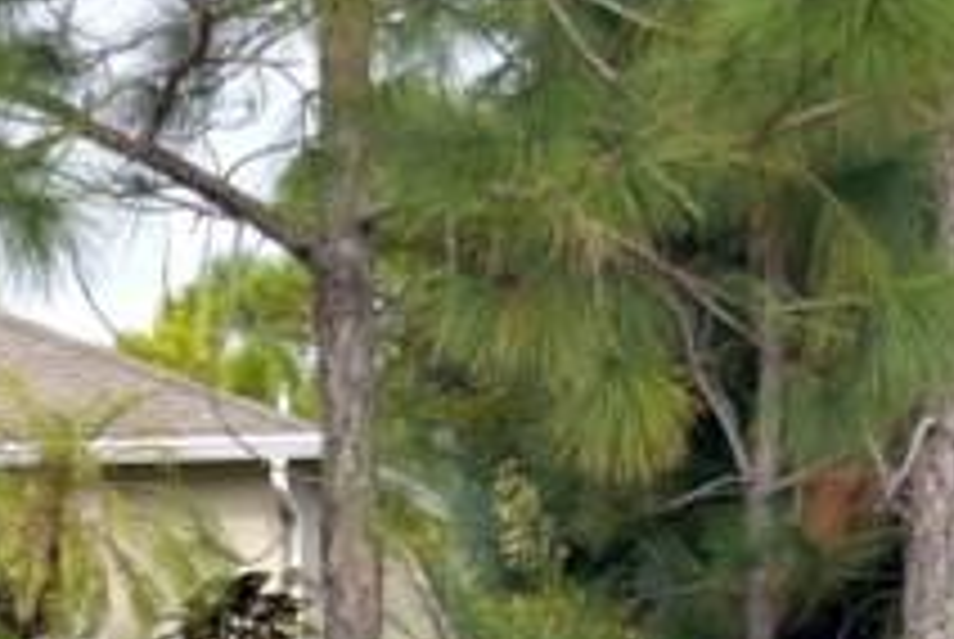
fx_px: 4564
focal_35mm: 172
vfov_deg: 7.9
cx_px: -171
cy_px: 731
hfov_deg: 11.7
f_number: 4.8
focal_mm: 38
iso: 200
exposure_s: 1/800
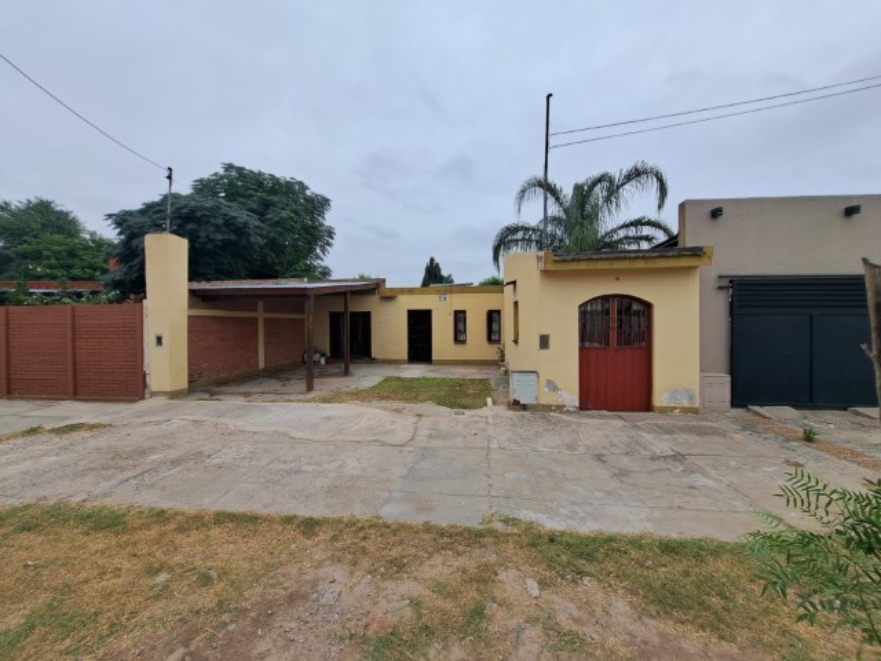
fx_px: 331
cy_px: 330
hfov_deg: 106.2
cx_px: 440
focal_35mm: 13
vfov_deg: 89.9
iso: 50
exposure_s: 1/803
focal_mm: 1.74
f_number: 2.2
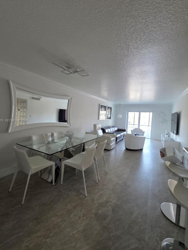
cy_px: 121
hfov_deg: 85.6
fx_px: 101
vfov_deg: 102.0
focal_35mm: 14
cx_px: 88
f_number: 1.9
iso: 400
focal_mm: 2.2
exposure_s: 1/60
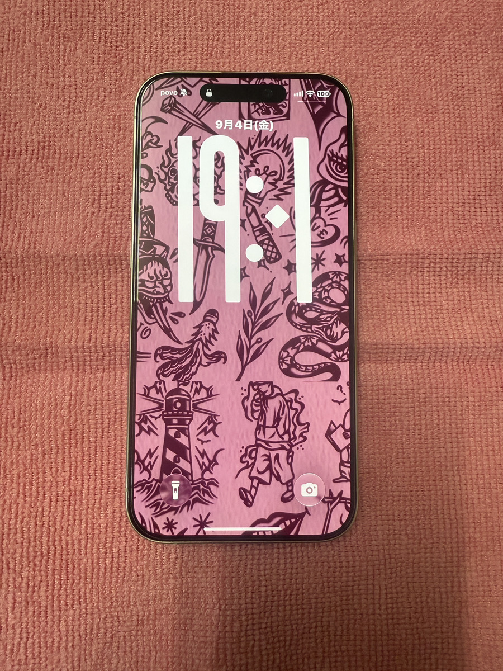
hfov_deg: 56.8
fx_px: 465
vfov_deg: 71.6
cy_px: 336
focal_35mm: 24
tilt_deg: -83.3
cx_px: 252
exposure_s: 1/120
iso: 250
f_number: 2.2
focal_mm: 2.22
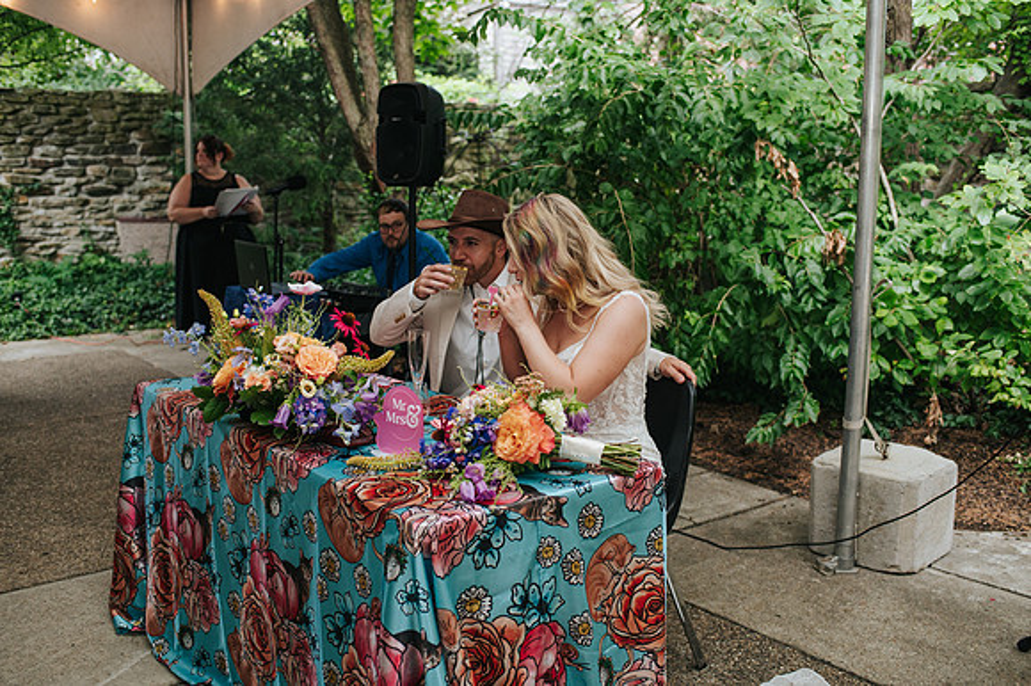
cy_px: 343
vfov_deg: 37.8
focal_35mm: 35
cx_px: 516
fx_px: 1002
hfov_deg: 54.5
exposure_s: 1/200
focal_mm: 35
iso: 1000
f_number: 3.2
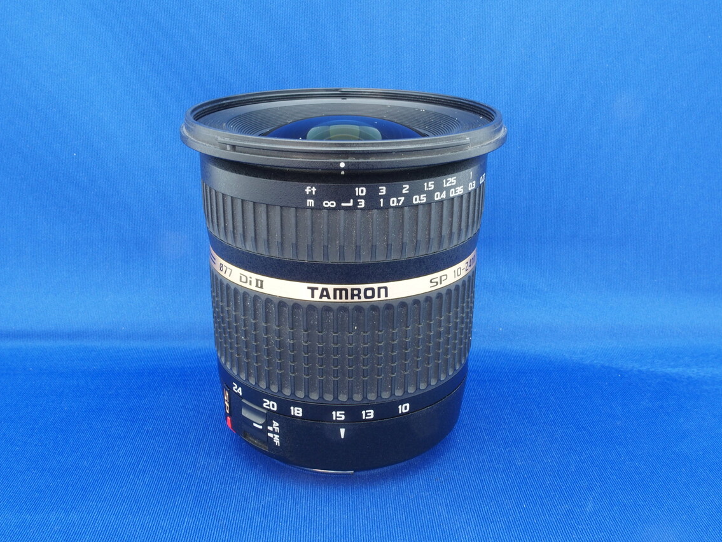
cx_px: 346
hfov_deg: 50.1
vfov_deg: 38.7
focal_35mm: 37
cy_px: 271
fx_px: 772
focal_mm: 7.4
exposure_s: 2.5
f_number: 8
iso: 100
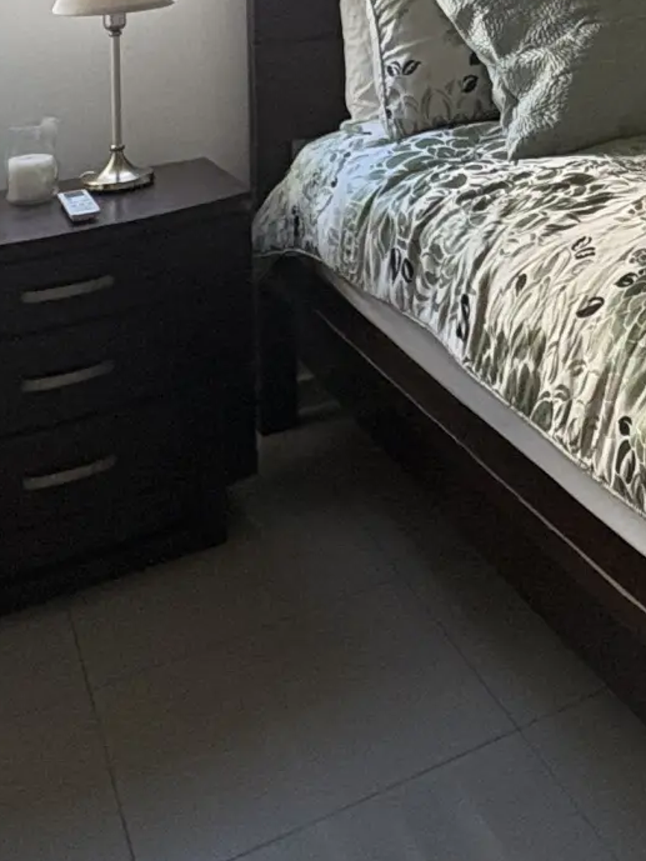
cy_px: -211
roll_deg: +2.6
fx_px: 1293
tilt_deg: +3.9
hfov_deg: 25.7
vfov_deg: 30.4
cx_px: 728
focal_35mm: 52
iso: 200
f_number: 2.2
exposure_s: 1/75
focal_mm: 2.22
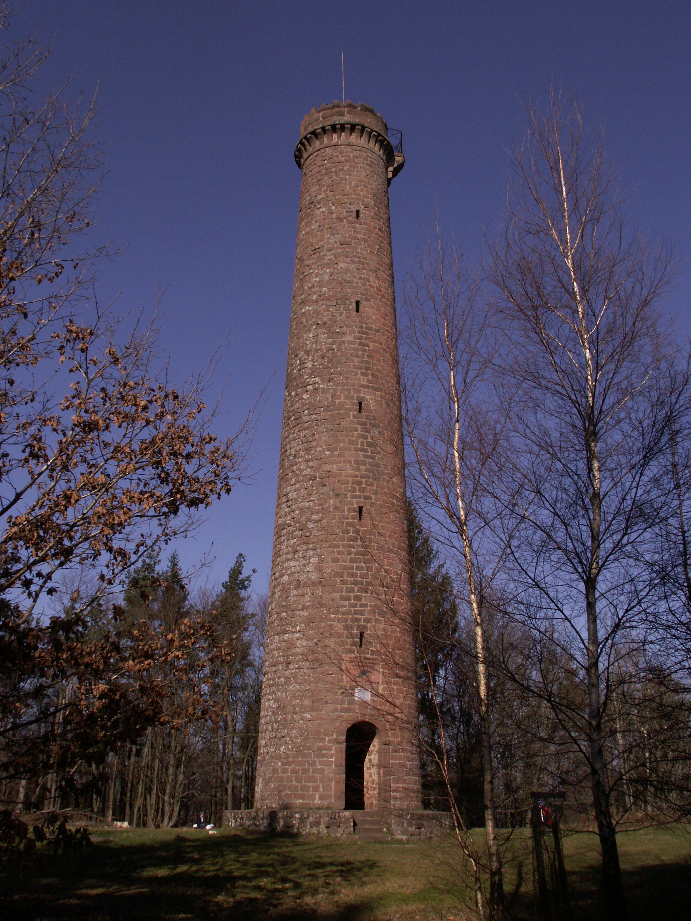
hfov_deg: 40.7
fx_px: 932
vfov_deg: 52.6
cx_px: 346
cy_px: 460
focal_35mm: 35
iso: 100
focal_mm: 5.86
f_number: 6.3
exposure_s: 1/1000
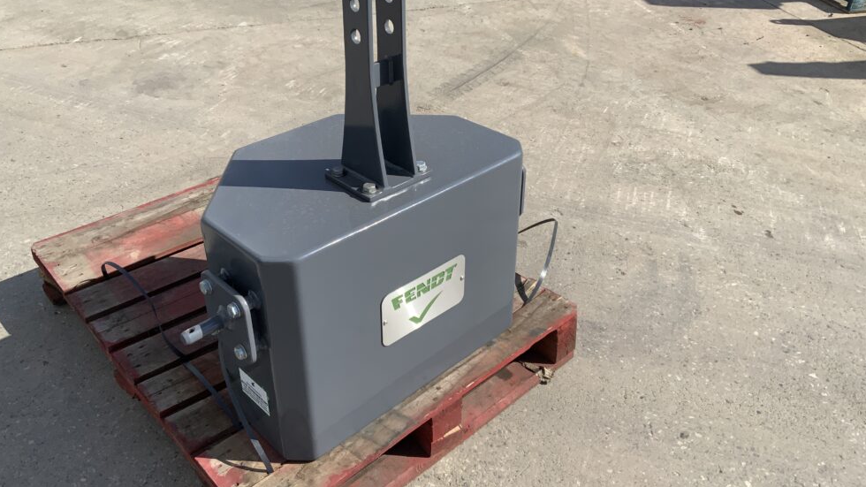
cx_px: 416
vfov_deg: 35.6
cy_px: 206
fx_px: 758
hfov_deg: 59.5
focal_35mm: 33
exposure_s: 1/2141
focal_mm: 3
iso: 20
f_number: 1.8
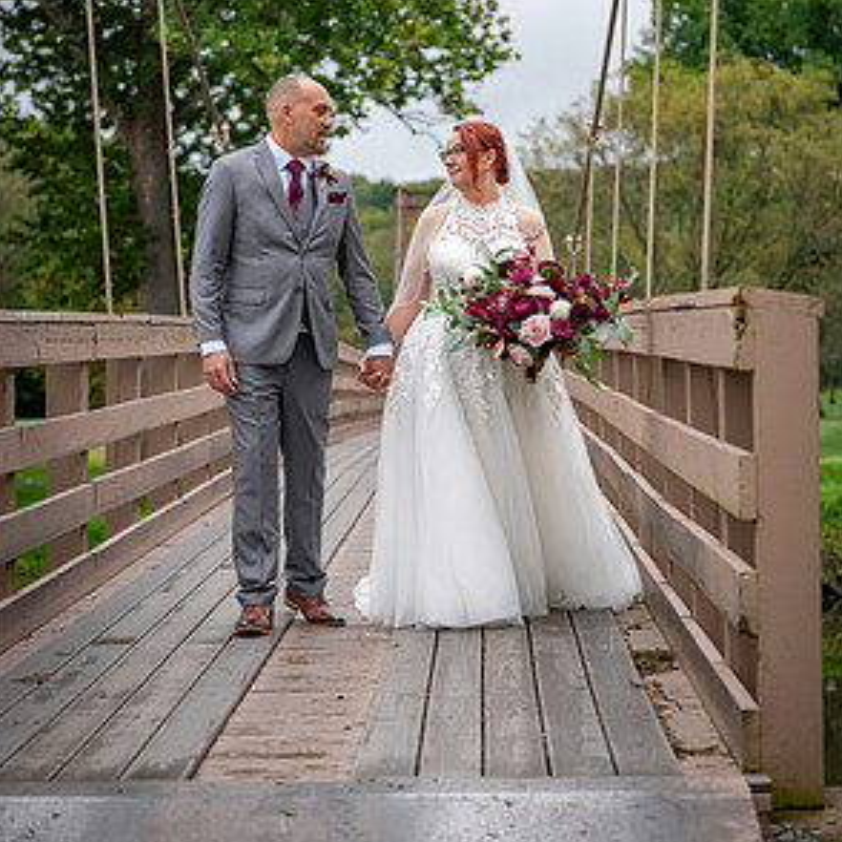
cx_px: 425
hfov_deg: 19.1
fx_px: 2504
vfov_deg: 19.0
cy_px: 272
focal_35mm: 91
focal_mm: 70
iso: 640
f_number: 2.8
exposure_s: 1/2000
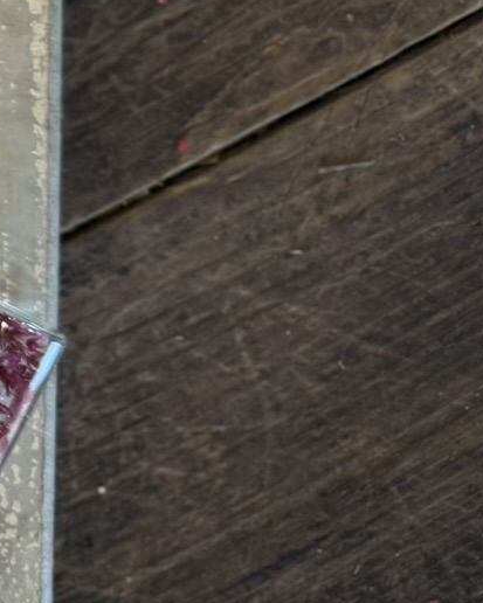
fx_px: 1661
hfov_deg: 12.8
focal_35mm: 93
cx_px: -674
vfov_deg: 19.7
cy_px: -67
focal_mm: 6.76
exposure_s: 1/120
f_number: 1.78
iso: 160
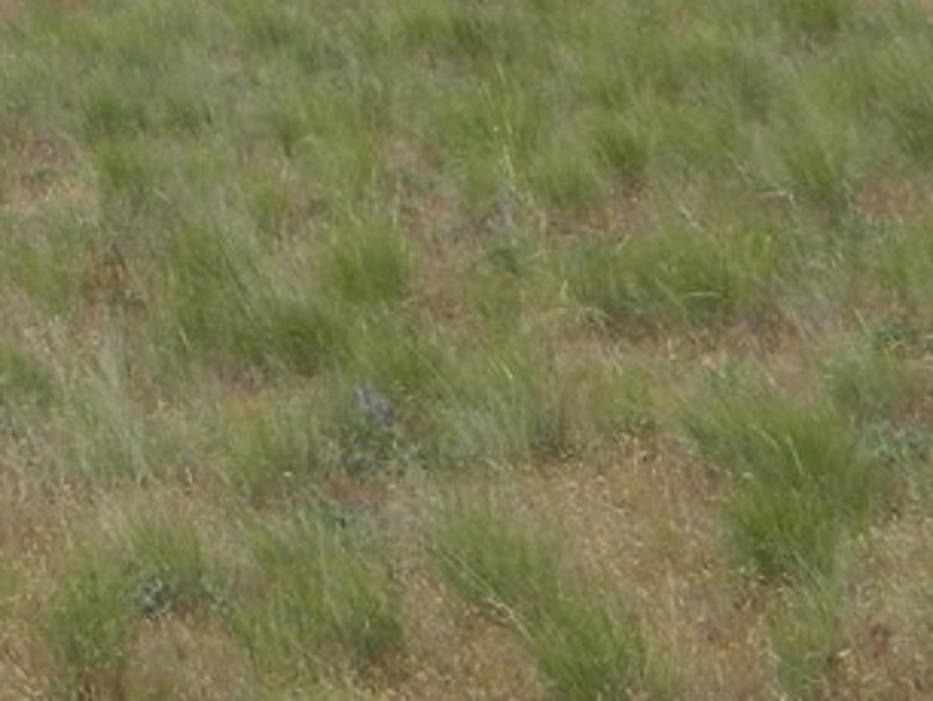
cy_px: -454
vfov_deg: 7.9
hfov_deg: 10.4
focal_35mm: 183
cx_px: -488
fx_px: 4936
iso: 80
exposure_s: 1/800
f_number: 3.3
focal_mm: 6.2
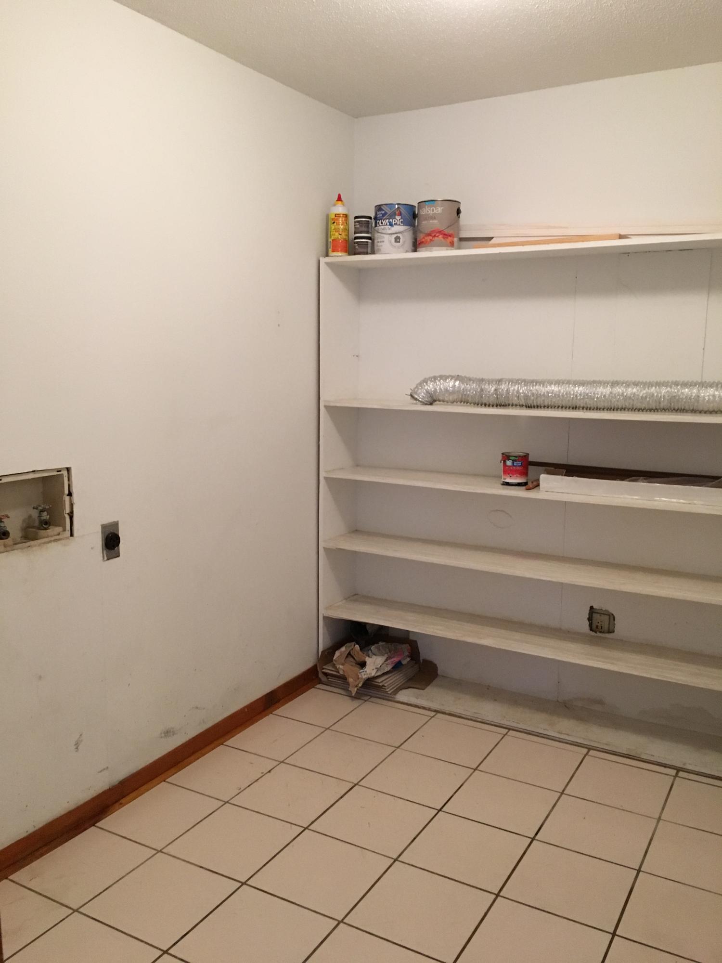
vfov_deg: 61.7
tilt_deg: -7.4
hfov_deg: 48.2
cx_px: 361
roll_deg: -0.8
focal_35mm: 29
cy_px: 482
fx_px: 806
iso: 200
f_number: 2.2
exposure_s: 1/15
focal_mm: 4.15
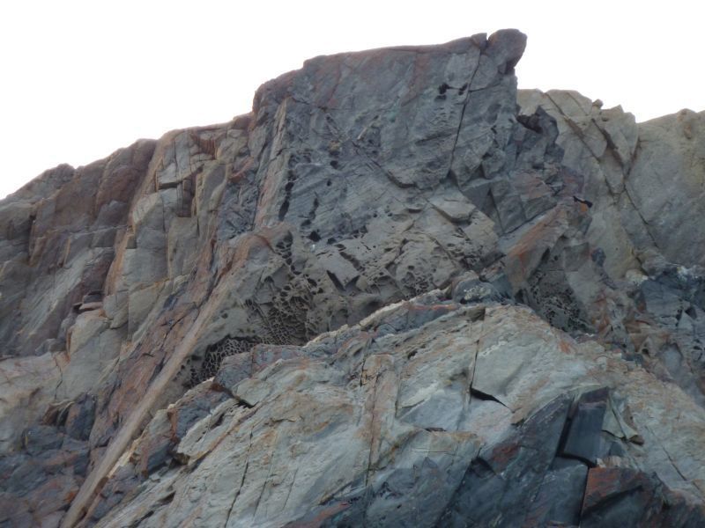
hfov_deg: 10.1
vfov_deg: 7.6
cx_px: 352
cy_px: 264
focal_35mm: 196
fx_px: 3992
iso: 160
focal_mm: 32.1
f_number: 4.5
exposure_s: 1/50
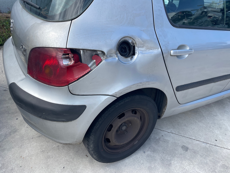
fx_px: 173
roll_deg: -2.1
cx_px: 115
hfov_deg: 67.3
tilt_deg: -24.9
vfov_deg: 53.1
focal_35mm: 26
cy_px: 86
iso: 32
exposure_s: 1/1182
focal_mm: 4.2
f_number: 1.6
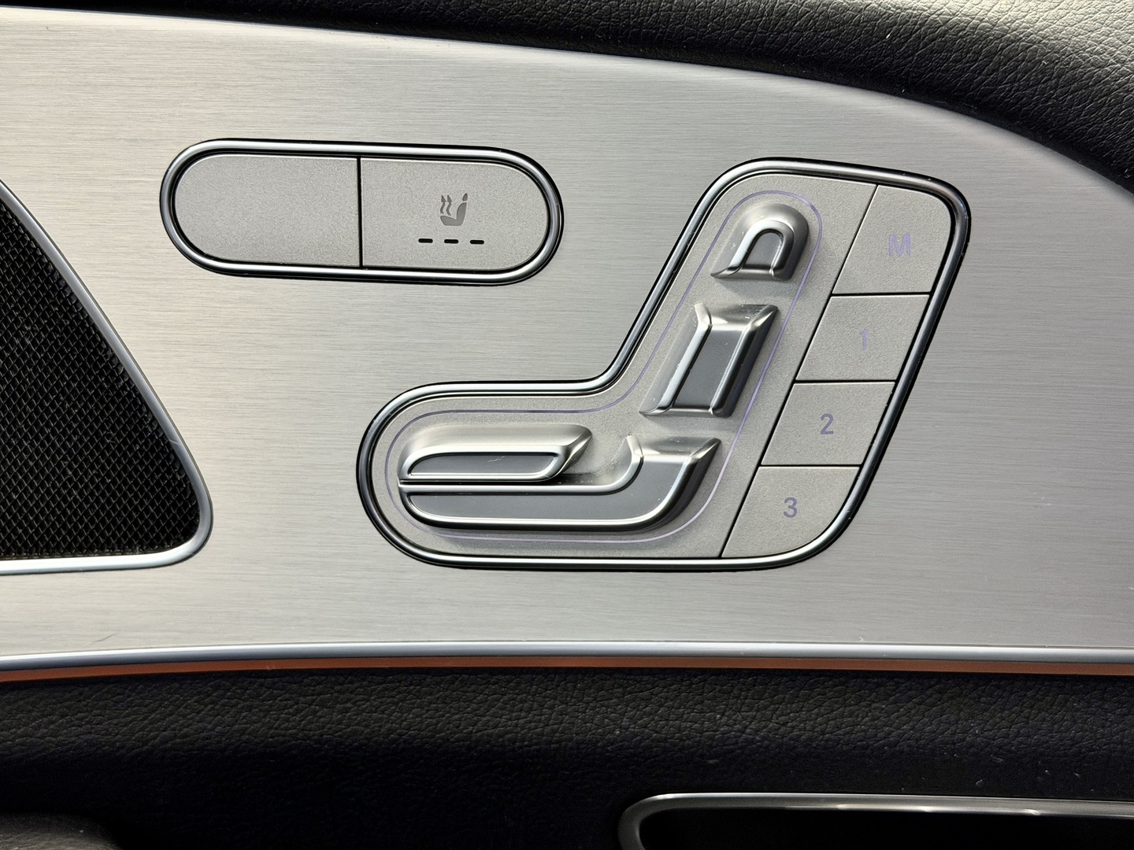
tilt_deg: -16.2
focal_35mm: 48
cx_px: 567
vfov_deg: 30.3
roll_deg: -1.0
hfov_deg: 39.7
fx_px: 1572
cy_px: 425
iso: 250
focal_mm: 6.76
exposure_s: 1/53
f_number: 1.78
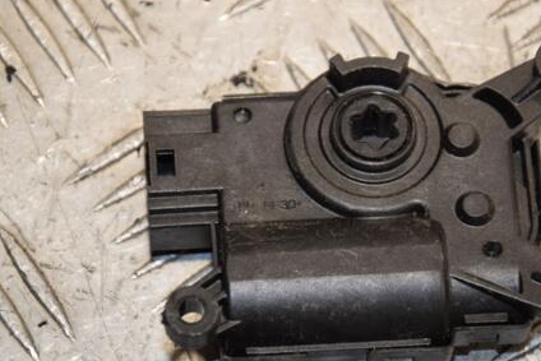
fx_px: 3348
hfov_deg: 9.2
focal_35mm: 223
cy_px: 219
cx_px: 322
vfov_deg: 6.2
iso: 800
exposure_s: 1/200
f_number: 6.3
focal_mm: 105
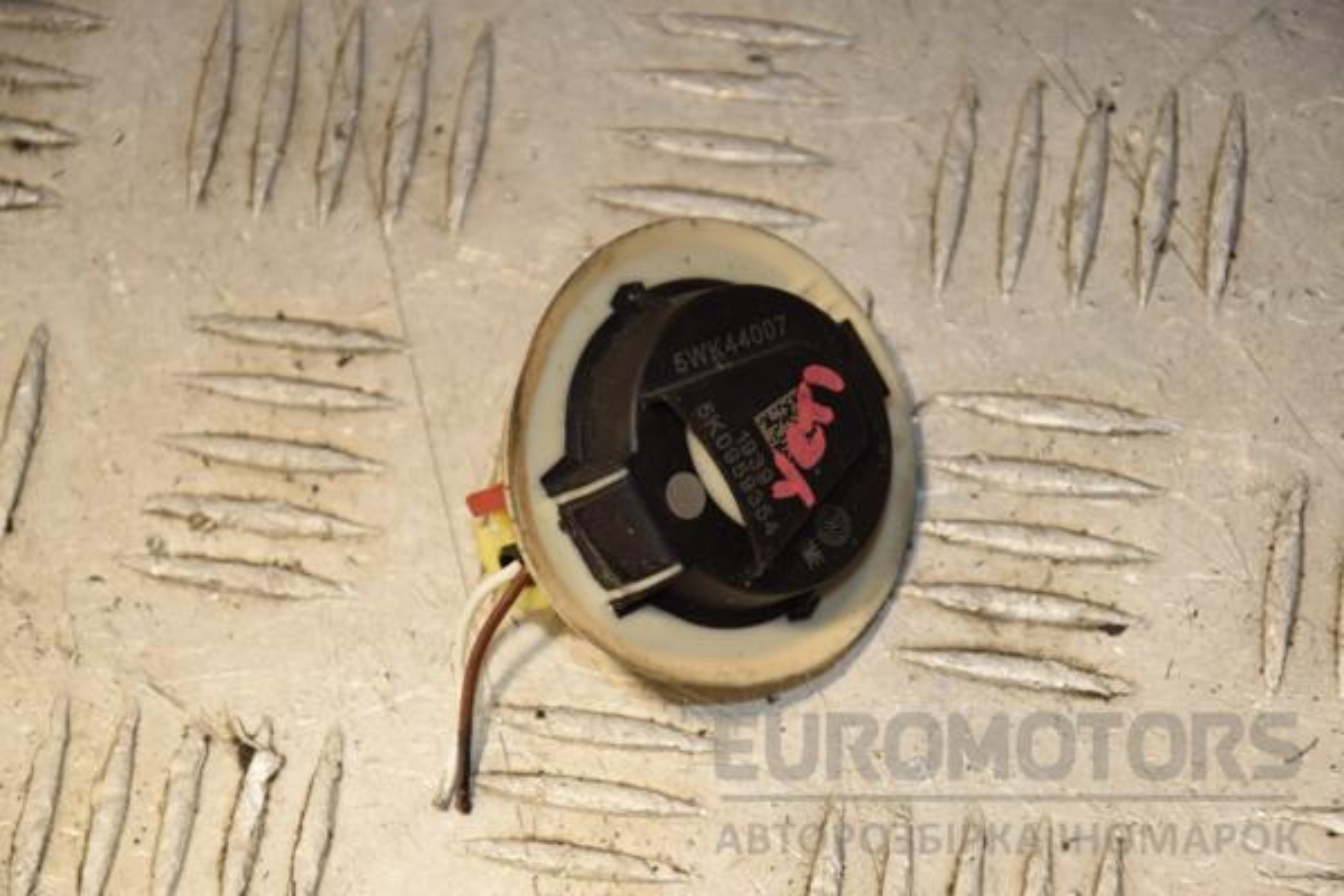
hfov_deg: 13.0
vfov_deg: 8.7
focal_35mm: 158
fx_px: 5880
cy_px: 448
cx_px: 672
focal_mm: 105
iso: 800
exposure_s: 1/200
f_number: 7.1
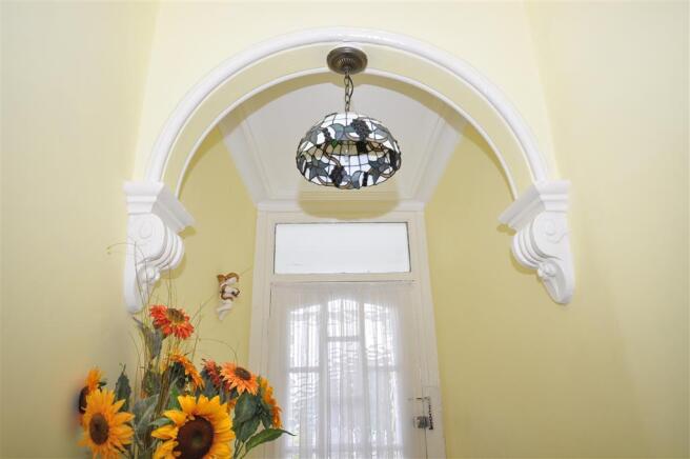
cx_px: 345
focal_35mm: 22
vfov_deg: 56.0
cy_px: 230
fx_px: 431
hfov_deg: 77.4
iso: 200
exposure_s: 1/13
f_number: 5
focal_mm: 15
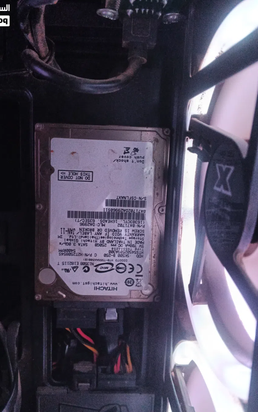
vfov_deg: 64.6
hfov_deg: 43.1
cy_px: 206
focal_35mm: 29
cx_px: 115
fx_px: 326
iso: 1100
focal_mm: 4.11
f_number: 1.6
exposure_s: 1/25
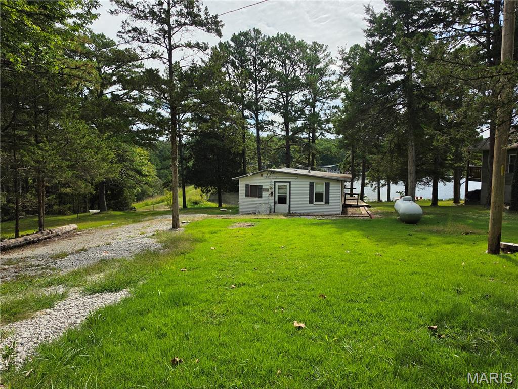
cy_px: 194
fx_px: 344
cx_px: 259
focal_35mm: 23
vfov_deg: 58.9
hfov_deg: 73.9
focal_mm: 6.5
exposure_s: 1/7939
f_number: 1.4
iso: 32
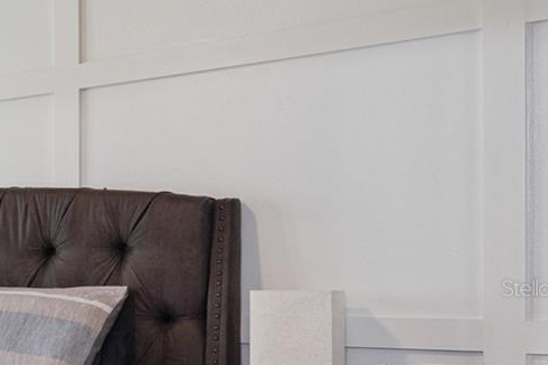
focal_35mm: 64
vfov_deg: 21.0
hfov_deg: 24.1
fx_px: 974
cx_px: -293
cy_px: 288
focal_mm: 19.6
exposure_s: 1/15
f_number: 10
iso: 800
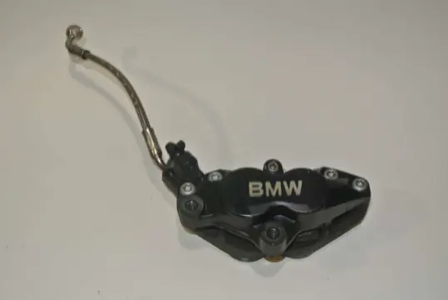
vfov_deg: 27.6
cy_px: 150
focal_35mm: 49
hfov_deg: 40.3
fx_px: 610
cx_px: 224
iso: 200
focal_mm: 18.2
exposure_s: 1/60
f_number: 4.5
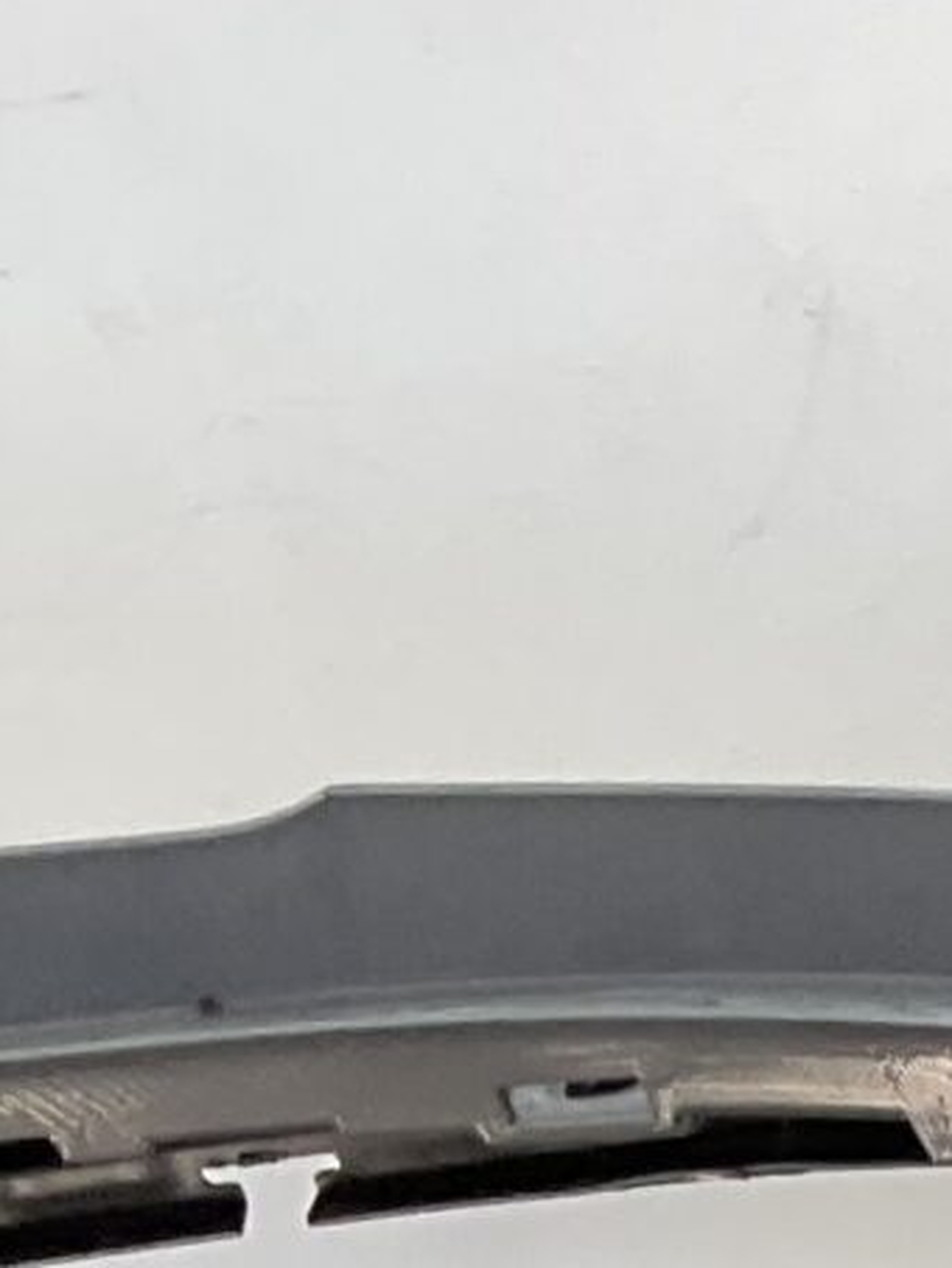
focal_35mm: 164
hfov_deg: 8.1
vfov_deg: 11.0
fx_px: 6011
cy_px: 2500
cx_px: 2596
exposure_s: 1/100
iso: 20
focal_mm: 3
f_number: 1.8
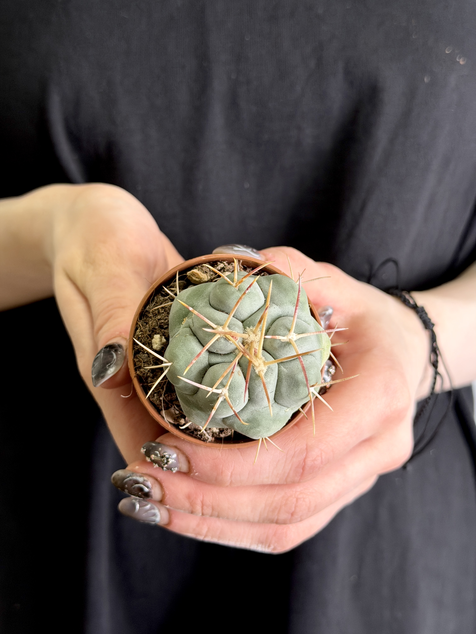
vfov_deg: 39.7
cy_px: 317
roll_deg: -2.1
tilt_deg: -18.1
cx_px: 238
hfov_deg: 30.3
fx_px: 880
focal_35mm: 48
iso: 80
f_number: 1.78
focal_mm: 6.76
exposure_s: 1/121
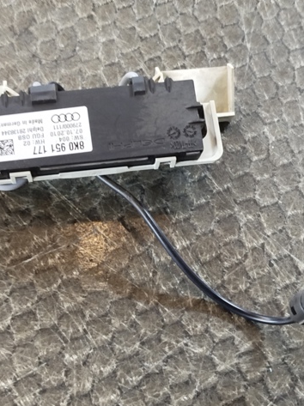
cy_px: 204
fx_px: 762
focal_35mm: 65
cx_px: 115
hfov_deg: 22.5
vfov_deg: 29.8
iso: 800
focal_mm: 5.31
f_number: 1.7
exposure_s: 1/25
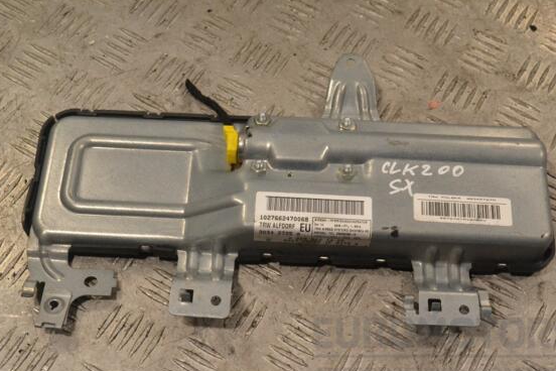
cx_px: 294
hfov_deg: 32.4
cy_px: 199
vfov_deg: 21.9
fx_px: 957
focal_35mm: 62
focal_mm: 38
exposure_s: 1/500
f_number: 11
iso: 3200
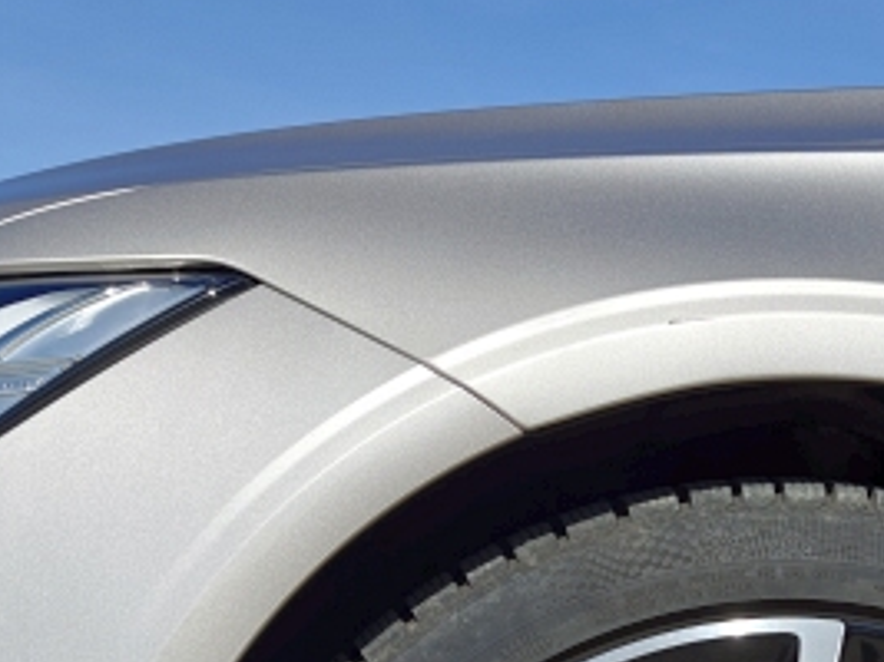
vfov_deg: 19.4
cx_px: 805
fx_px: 1761
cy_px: 894
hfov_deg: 27.1
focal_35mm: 69
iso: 50
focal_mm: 6.06
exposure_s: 1/1914
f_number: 1.6
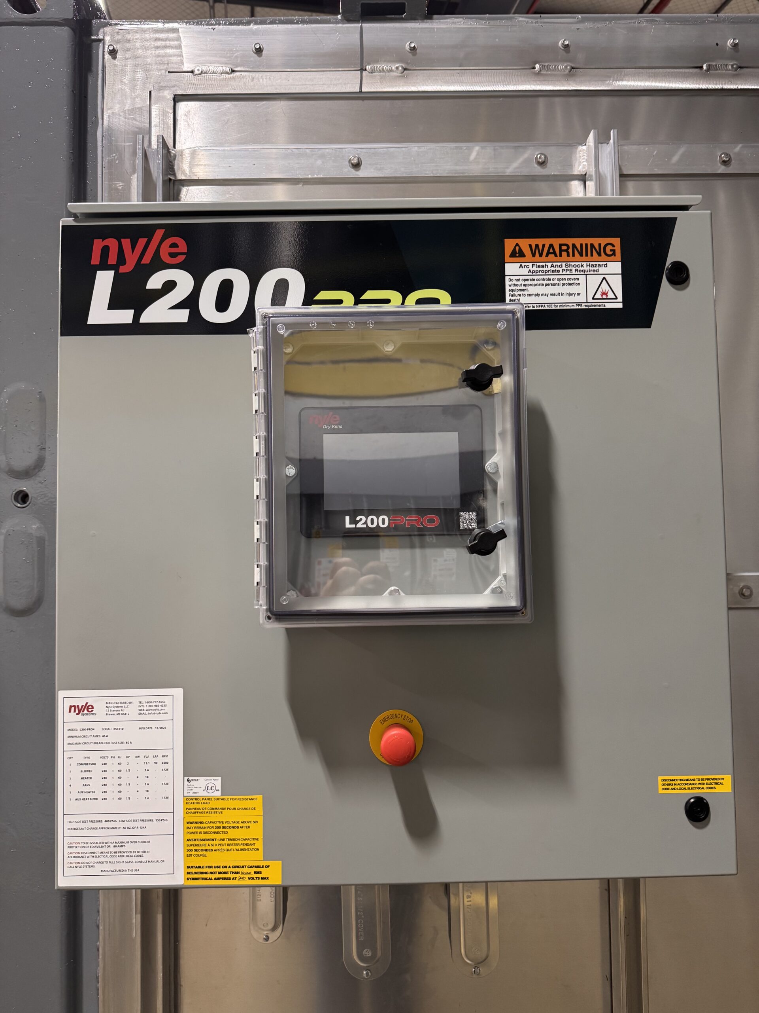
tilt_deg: +2.6
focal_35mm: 24
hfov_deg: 56.8
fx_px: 702
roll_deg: +1.6
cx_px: 380
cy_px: 506
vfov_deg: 71.6
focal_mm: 6.76
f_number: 1.78
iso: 250
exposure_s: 1/60
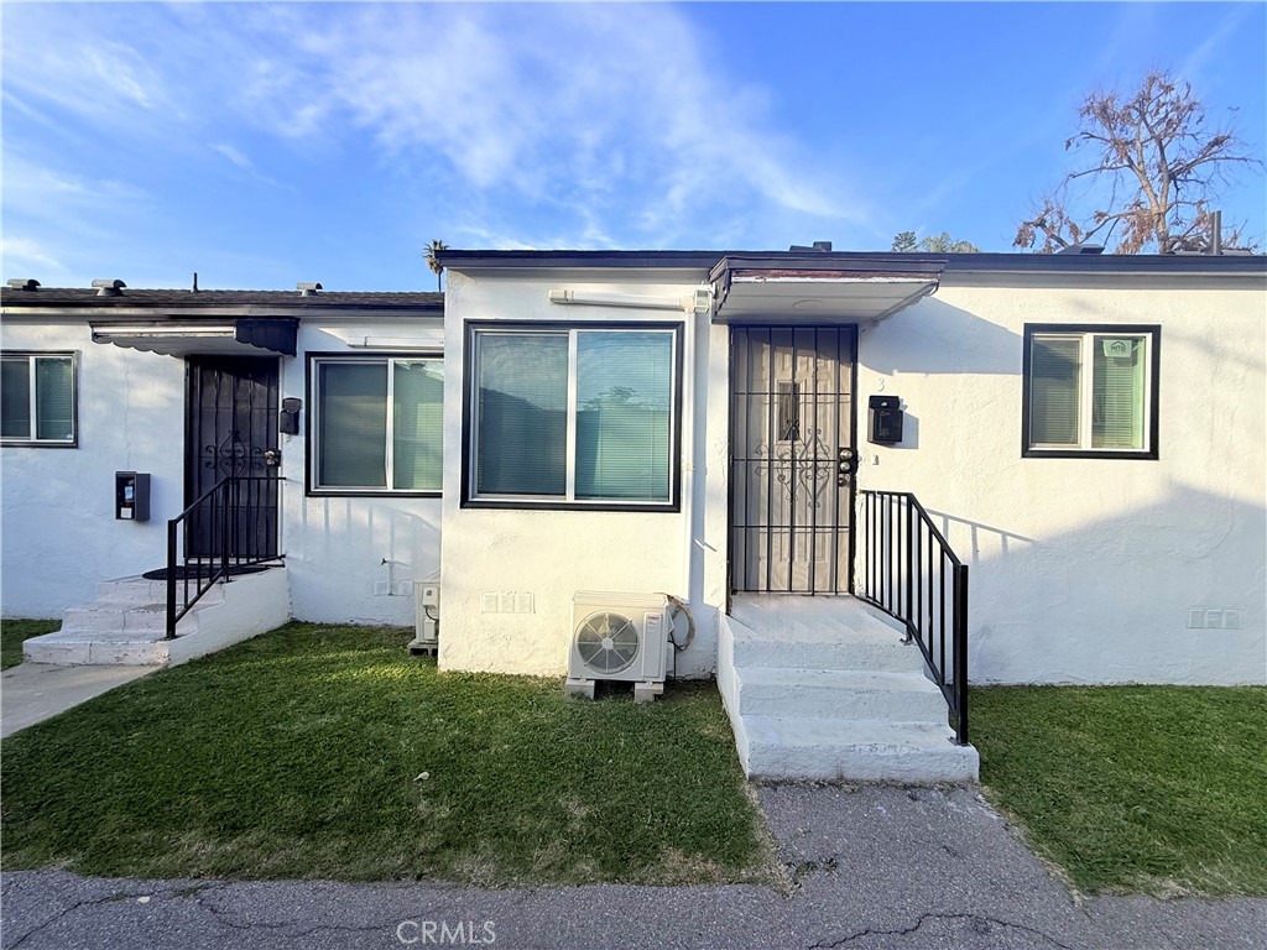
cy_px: 475
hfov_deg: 102.1
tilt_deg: +0.9
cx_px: 634
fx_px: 512
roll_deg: -0.7
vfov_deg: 85.7
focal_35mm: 14
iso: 50
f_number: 2.2
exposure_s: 1/1068
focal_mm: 2.22
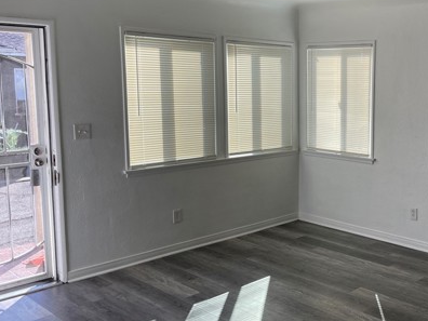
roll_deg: -0.9
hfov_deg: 43.2
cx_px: 329
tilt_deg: -8.0
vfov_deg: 34.3
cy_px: 157
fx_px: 519
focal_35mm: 42
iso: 32
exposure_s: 1/463
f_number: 1.6
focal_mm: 4.2
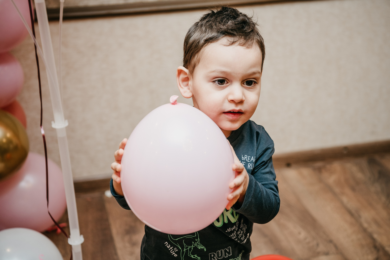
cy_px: 130
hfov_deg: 28.8
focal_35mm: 70
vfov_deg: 19.5
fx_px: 758
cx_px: 195
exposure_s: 1/160
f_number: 4
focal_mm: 70
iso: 200
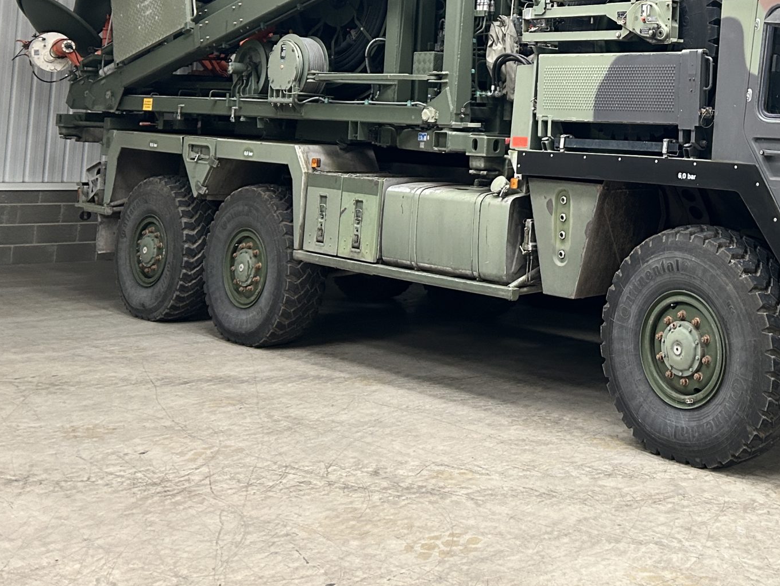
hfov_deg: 36.6
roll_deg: -2.4
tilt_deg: +5.2
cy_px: 61
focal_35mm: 49
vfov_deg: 28.6
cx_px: 693
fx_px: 1104
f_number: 1.5
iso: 250
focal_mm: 5.7
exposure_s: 1/60
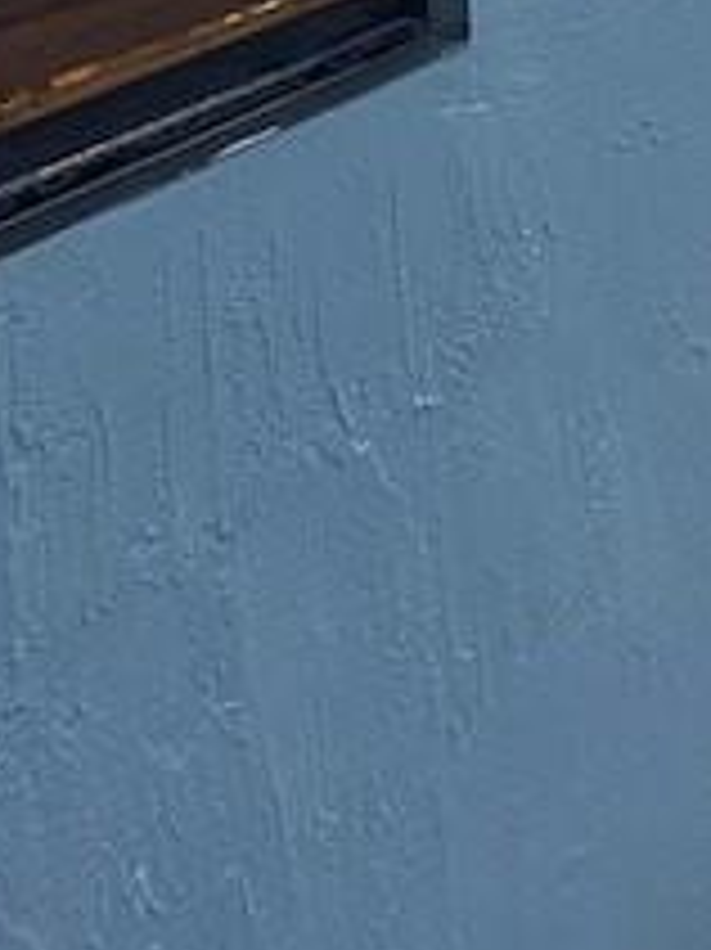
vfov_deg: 21.3
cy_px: -419
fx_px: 2166
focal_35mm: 79
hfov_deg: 18.6
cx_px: 513
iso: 800
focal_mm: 4.25
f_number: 1.8
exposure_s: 1/30
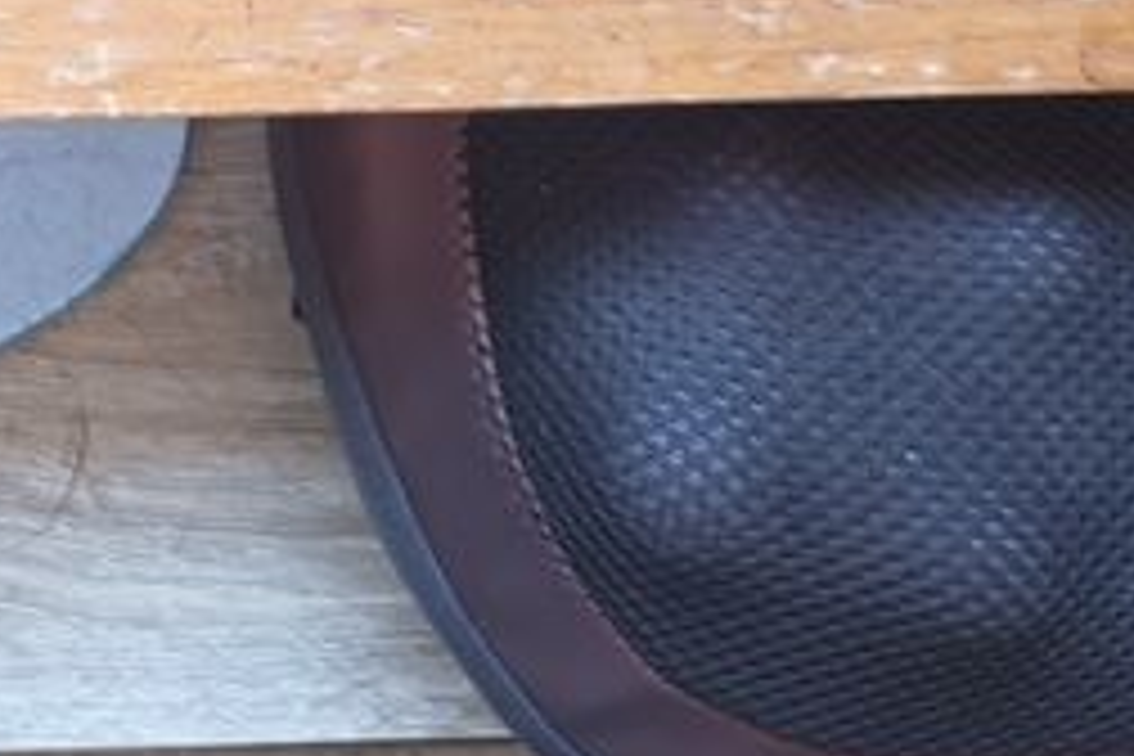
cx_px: -126
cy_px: -529
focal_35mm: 95
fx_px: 2992
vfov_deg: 13.2
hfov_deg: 20.4
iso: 800
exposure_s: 1/50
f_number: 1.69
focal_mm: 6.06
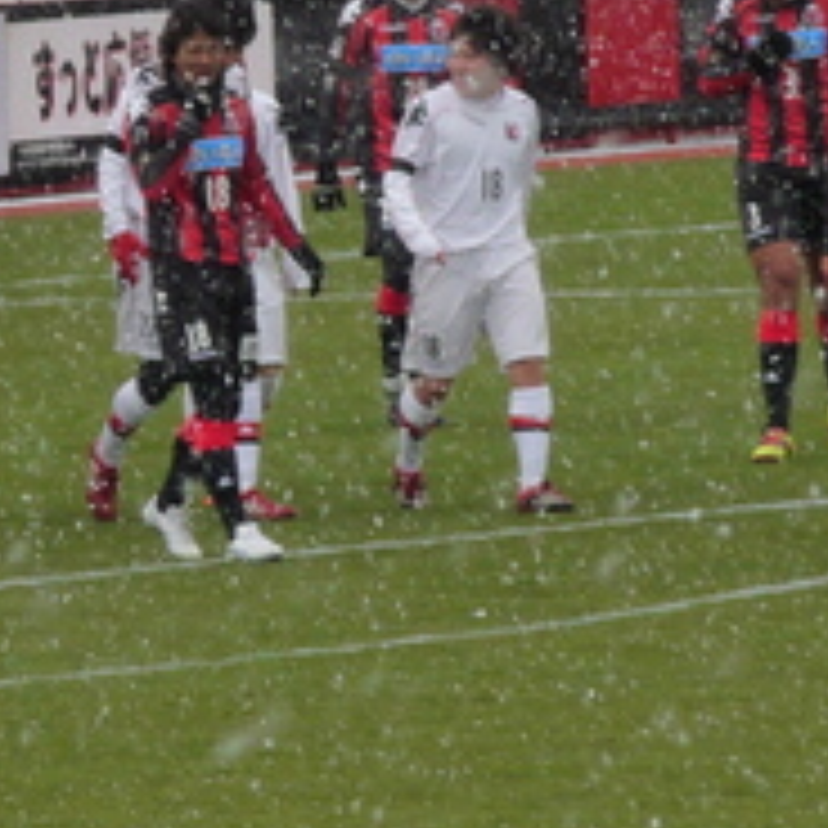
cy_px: 232
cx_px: 86
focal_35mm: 954
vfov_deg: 1.8
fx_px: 25817
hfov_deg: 1.8
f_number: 4.9
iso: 160
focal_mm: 47
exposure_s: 1/320
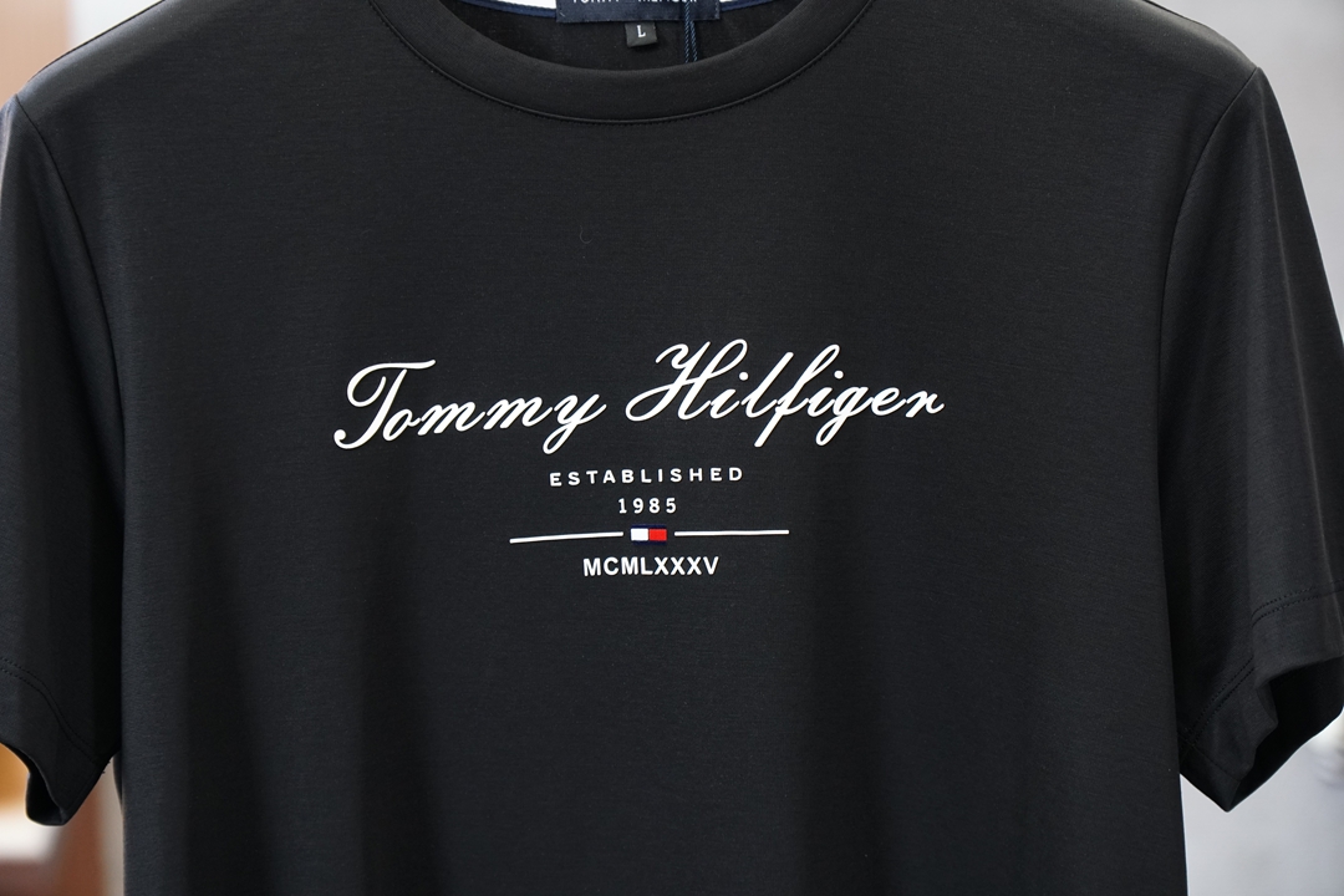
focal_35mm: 105
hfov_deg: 19.5
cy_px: 448
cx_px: 672
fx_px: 3920
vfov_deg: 13.0
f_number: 4
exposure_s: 1/125
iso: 1000
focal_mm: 70
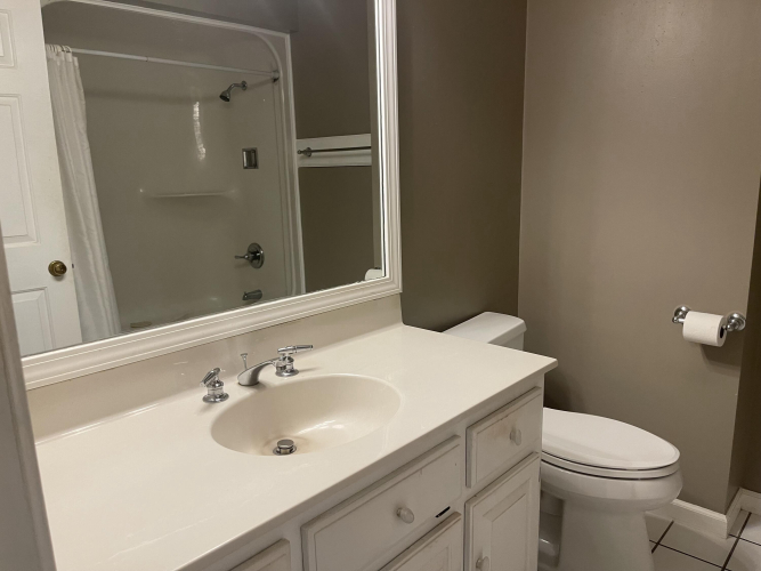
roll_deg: -0.8
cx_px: 380
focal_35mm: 25
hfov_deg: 69.4
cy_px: 286
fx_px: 550
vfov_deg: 54.9
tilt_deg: -12.4
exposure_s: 1/60
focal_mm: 5.1
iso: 125
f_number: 1.6
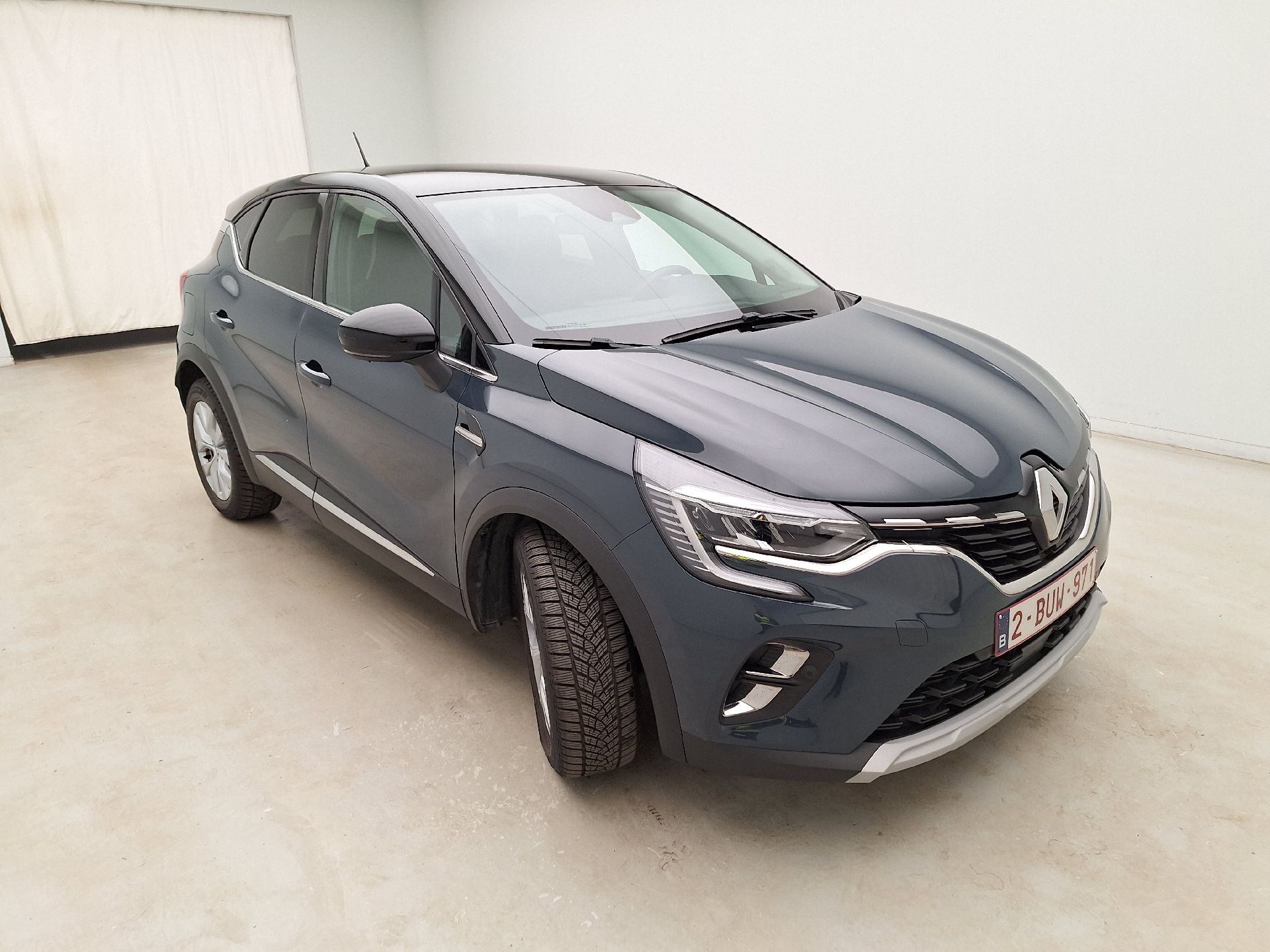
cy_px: 476
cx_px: 635
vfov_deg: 58.9
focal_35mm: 23
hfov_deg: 73.9
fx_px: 844
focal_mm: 5.54
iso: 50
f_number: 1.8
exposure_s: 1/100
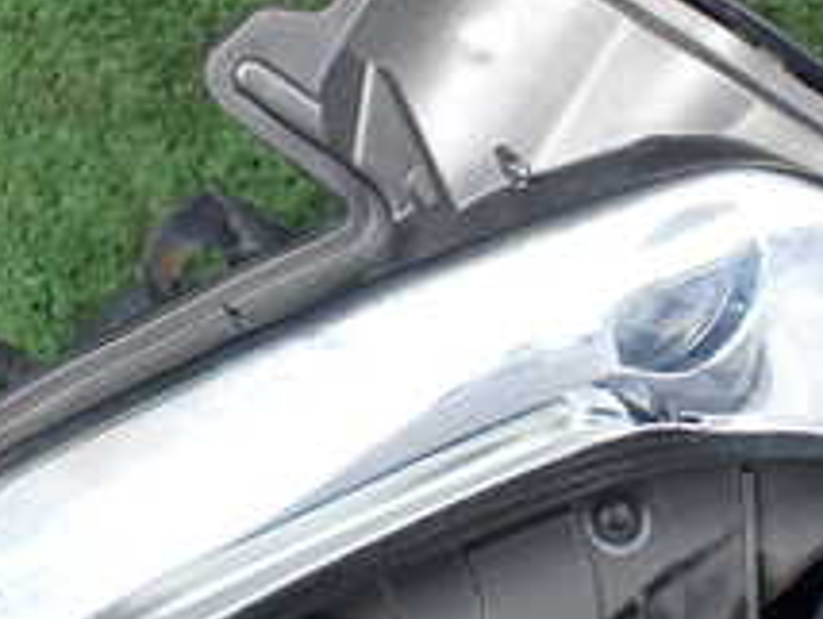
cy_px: 261
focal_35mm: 84
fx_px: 1999
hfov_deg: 22.8
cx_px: 700
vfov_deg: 17.6
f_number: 2.3
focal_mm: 5.4
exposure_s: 1/125
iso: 100
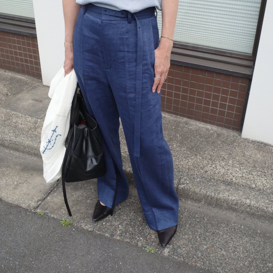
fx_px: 321
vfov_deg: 44.9
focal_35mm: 36
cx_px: 136
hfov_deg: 46.0
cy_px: 78
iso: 200
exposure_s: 1/250
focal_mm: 18.3
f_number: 4
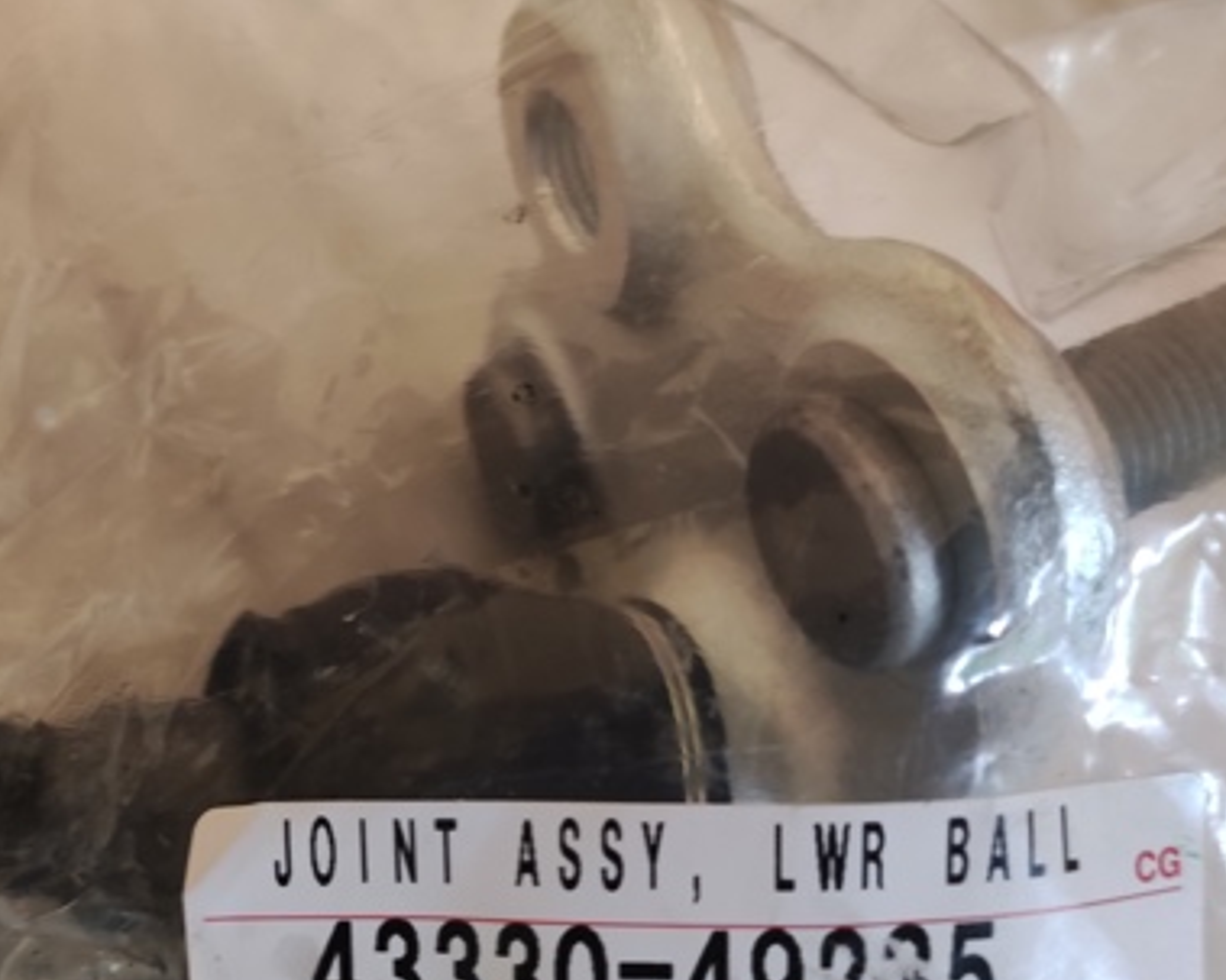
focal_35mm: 28
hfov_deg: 61.2
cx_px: 443
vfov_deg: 49.8
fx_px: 1016
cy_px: 715
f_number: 1.79
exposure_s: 1/33
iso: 880
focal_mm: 4.74
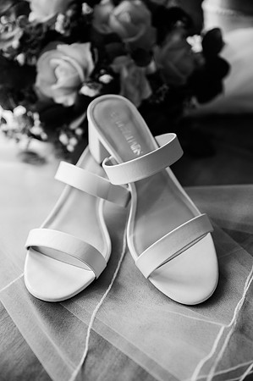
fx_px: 454
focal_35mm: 43
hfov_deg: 31.1
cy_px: 190
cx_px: 126
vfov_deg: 45.5
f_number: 2.8
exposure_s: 1/500
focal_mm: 43
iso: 250
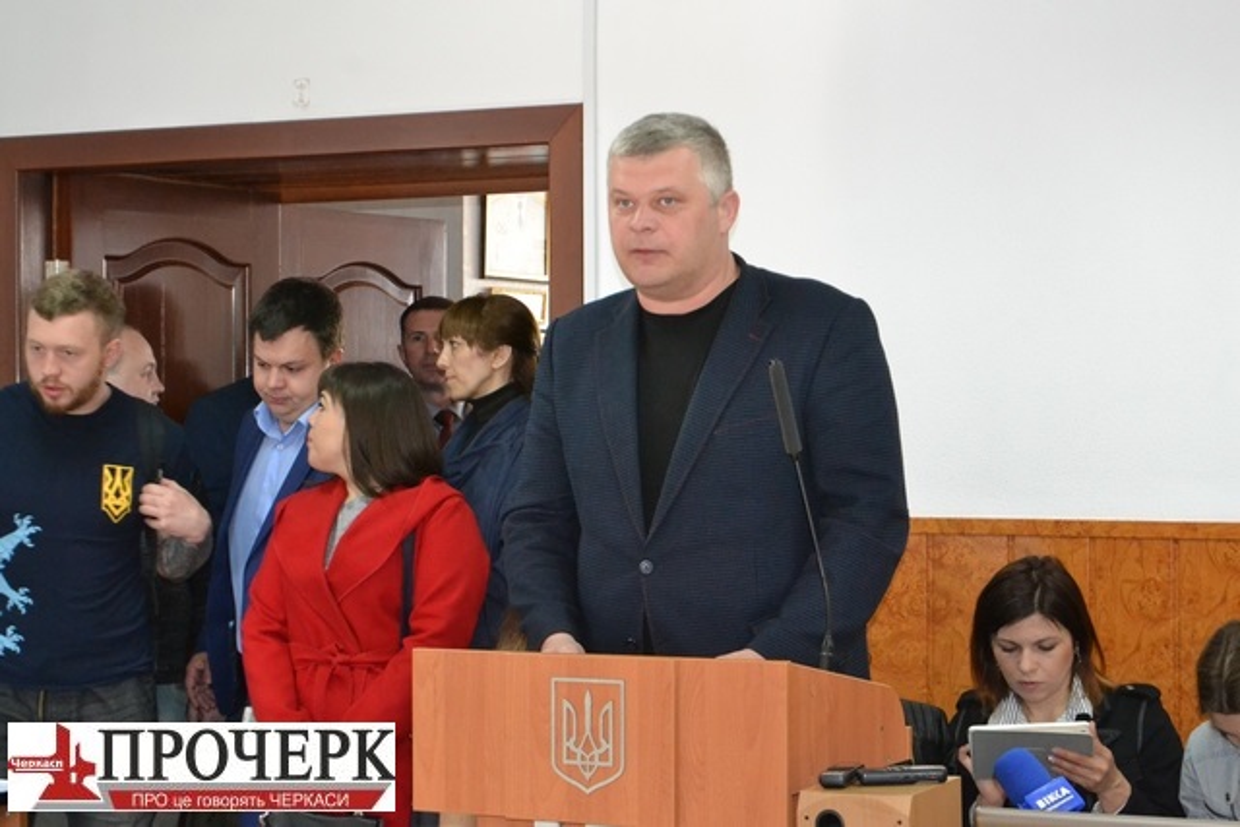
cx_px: 620
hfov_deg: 24.6
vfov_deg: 16.6
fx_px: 2842
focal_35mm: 82
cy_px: 414
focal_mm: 55
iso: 3200
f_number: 5.6
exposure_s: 1/60
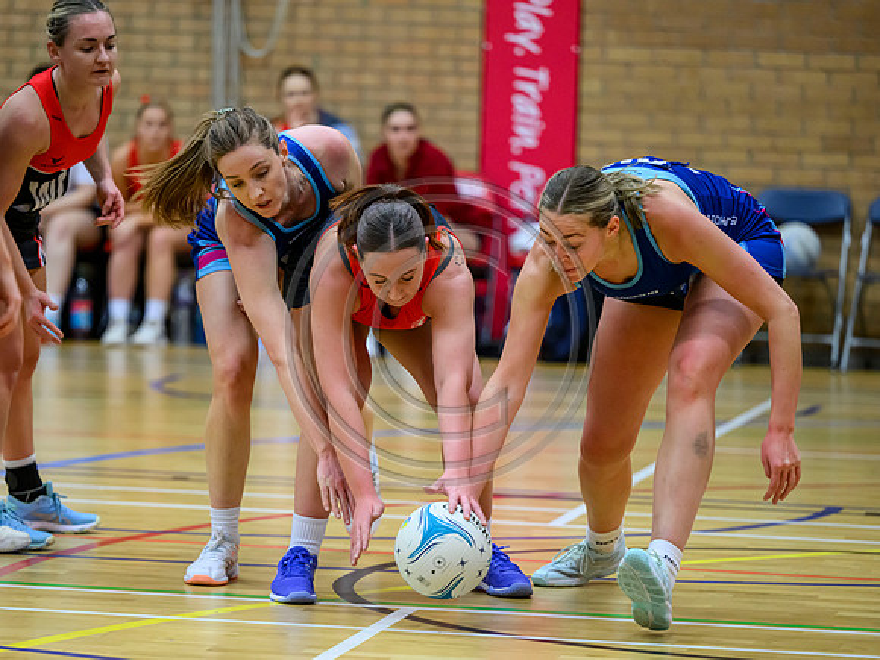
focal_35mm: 184
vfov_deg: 8.1
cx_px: 420
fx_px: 4680
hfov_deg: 10.7
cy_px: 362
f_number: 2.8
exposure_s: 1/1000
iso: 5000
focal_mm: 155
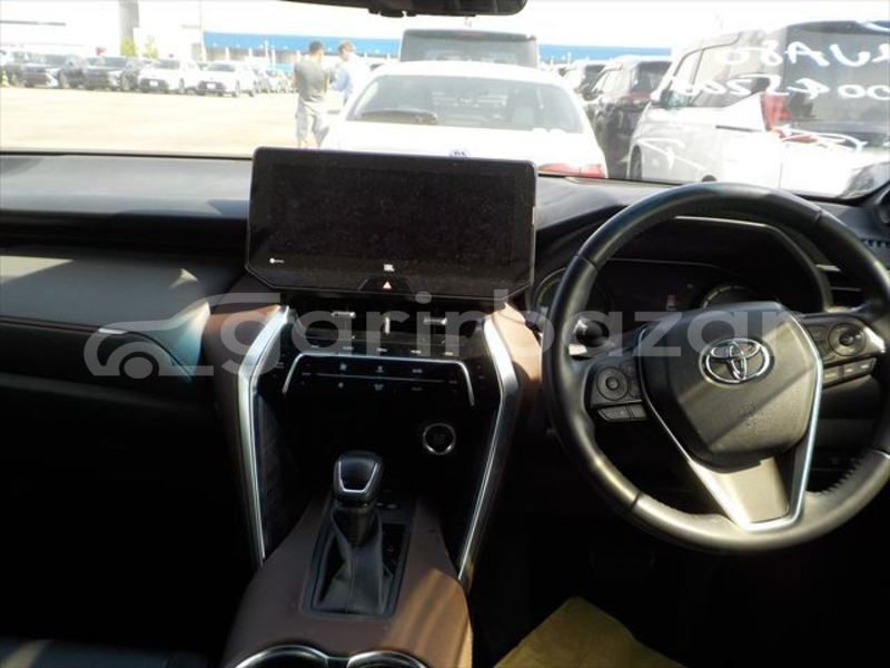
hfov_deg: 60.0
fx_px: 771
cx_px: 445
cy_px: 334
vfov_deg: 46.8
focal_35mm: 30
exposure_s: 1/200
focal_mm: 4.1
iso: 125
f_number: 3.3
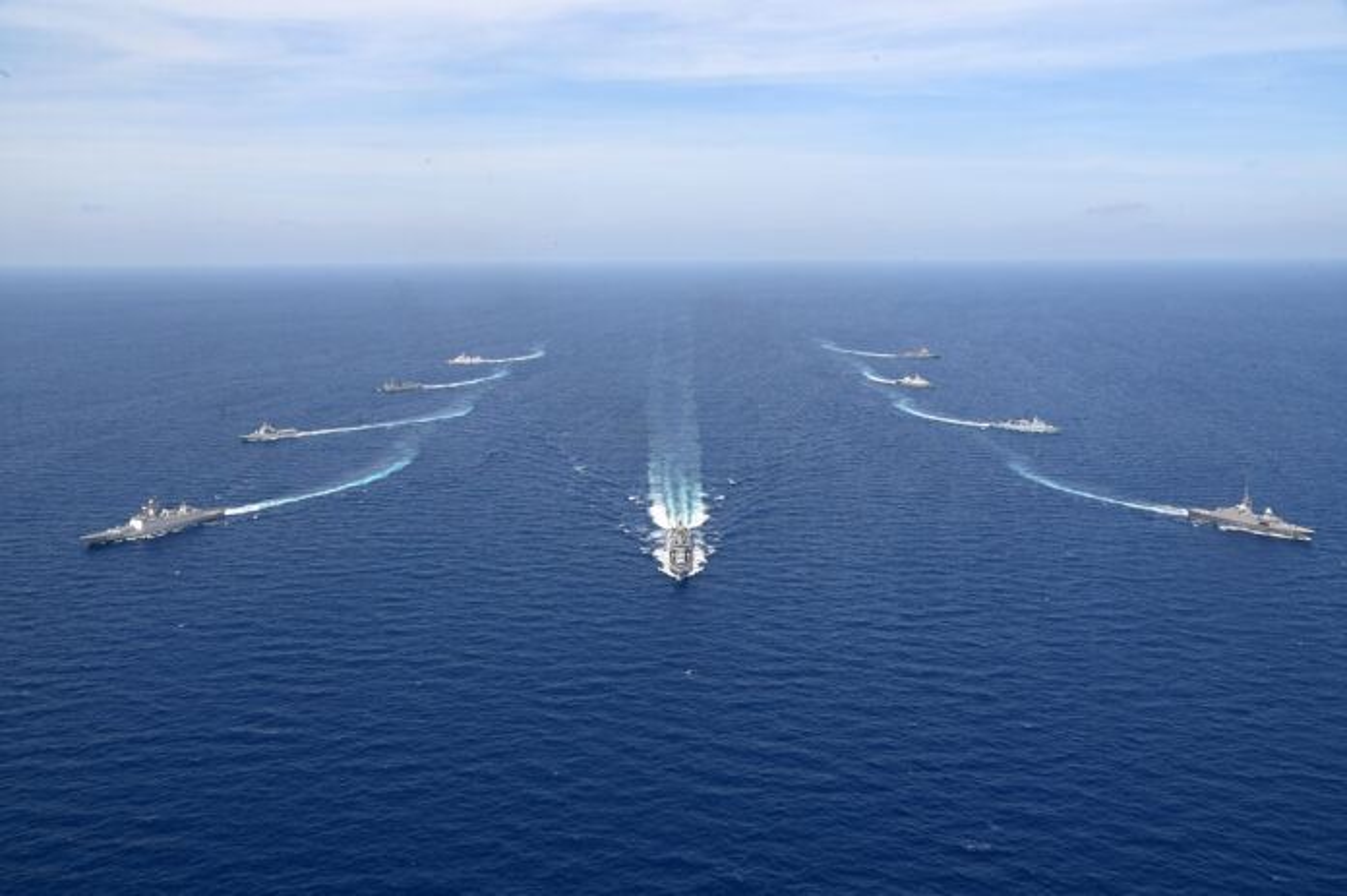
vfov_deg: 41.1
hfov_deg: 58.8
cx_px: 674
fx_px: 1196
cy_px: 448
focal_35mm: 32
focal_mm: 32
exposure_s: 1/400
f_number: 14
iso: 500
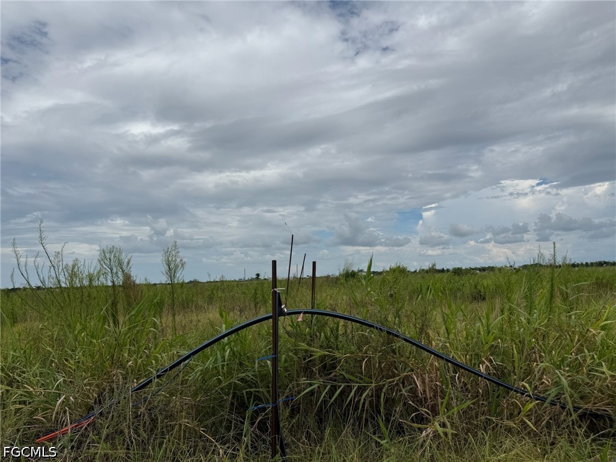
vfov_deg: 56.8
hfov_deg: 71.6
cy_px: 231
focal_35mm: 24
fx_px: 427
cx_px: 308
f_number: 1.78
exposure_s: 1/10309
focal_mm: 6.76
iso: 80
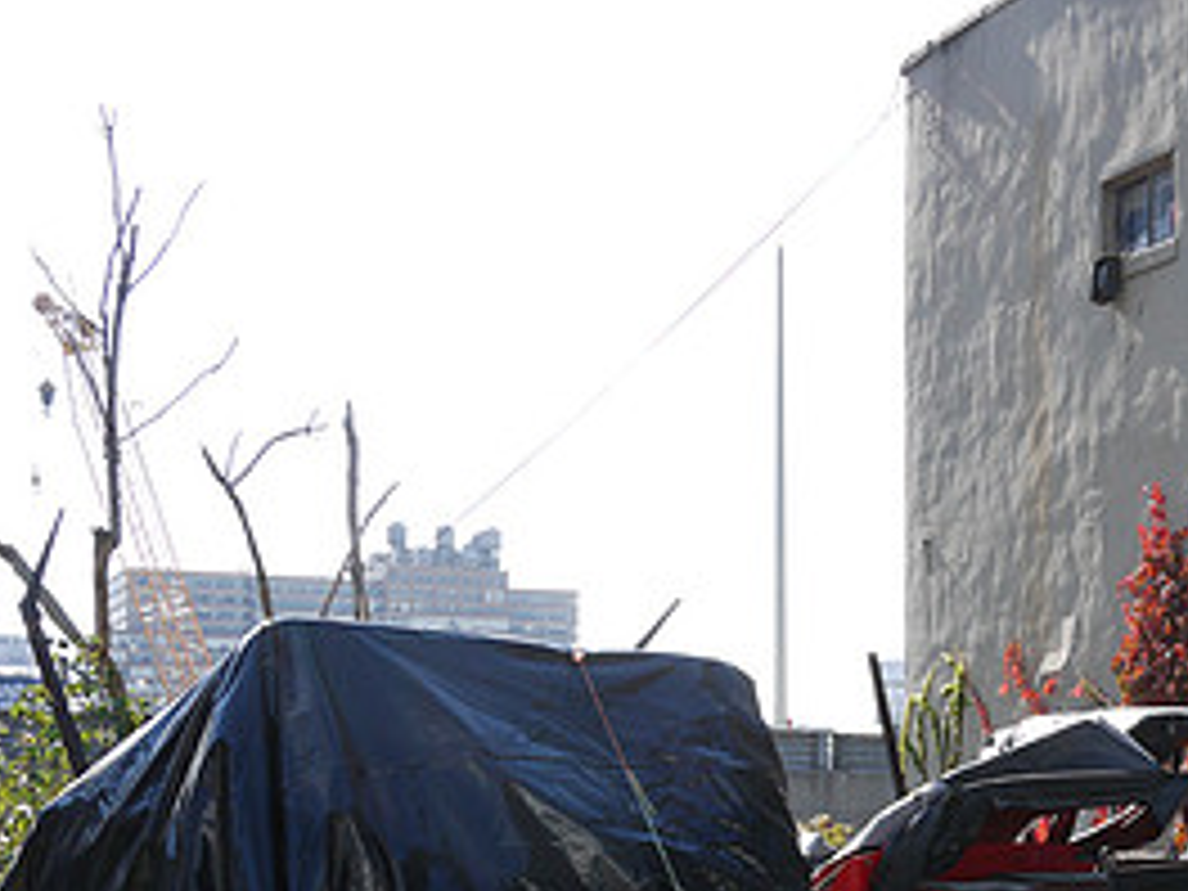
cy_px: 902
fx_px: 3020
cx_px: 1224
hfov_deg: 21.4
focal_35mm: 88
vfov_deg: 16.4
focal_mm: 20
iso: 100
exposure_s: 1/125
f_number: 8
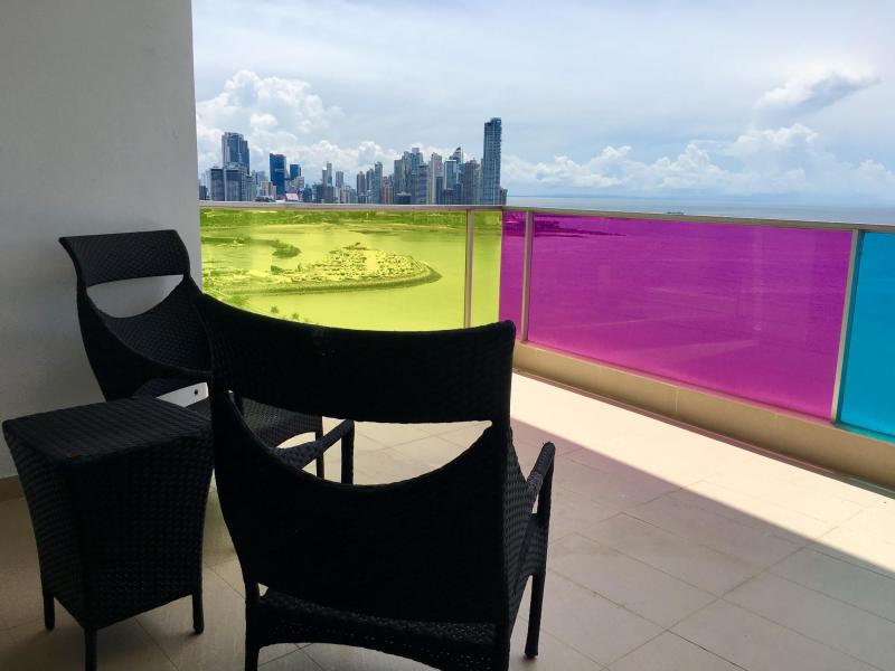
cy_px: 336
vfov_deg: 48.2
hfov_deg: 61.7
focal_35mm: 29
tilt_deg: -9.8
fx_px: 750
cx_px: 448
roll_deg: -1.8
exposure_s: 1/3205
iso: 25
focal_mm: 4.15
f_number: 2.2
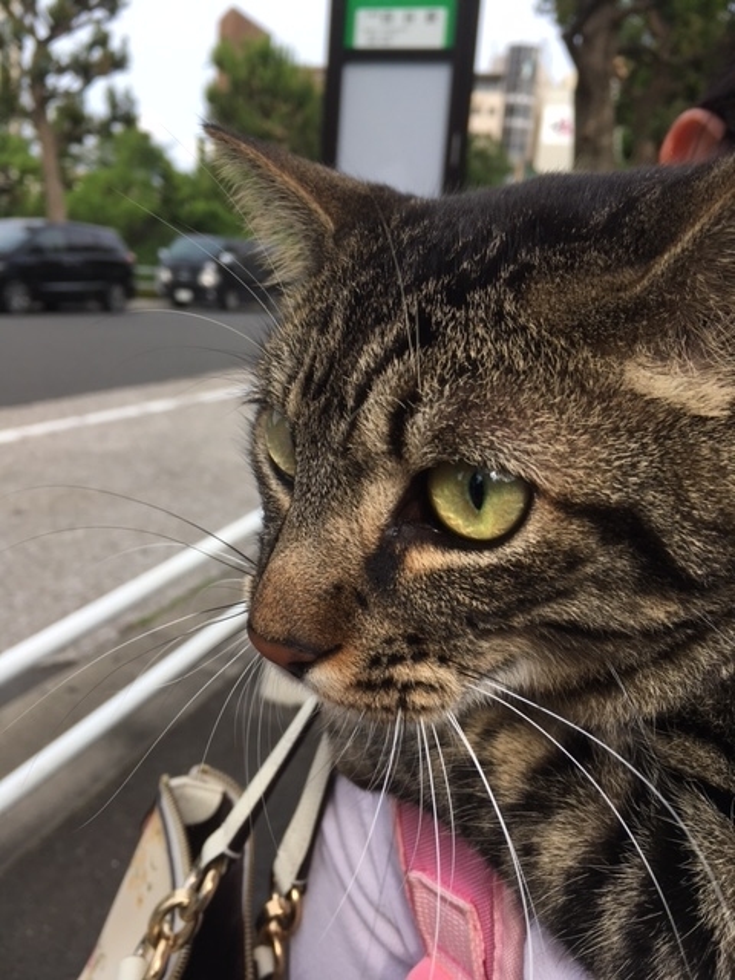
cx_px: 368
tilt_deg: -13.6
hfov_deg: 48.2
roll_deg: -6.1
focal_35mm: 29
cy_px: 490
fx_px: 821
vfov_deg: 61.7
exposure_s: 1/601
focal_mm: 4.15
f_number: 2.2
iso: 25
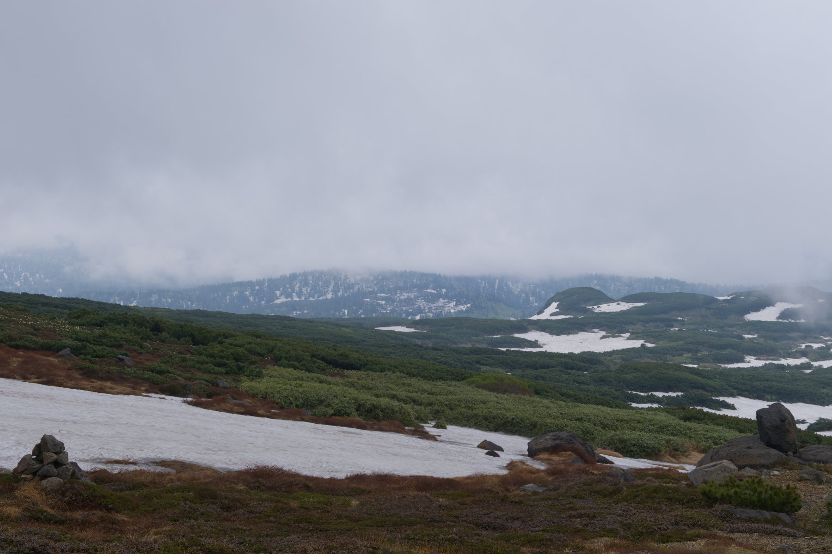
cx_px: 416
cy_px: 277
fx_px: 832
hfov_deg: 53.1
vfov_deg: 36.9
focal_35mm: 36
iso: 125
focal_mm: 24.3
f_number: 5.6
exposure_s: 1/300
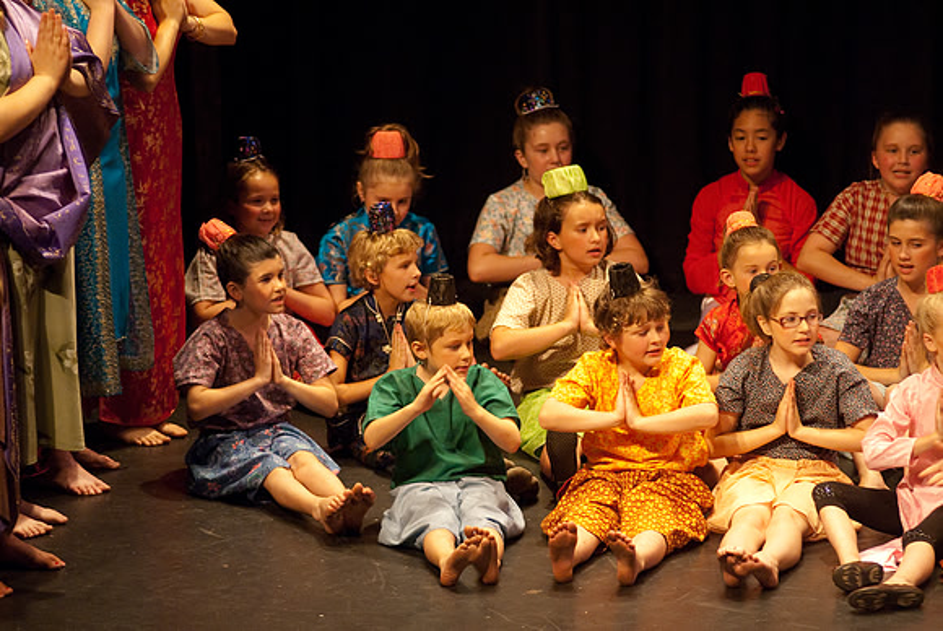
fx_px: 6293
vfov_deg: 5.7
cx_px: 472
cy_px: 316
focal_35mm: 240
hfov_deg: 8.6
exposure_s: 1/160
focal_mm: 160
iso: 1000
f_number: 2.8
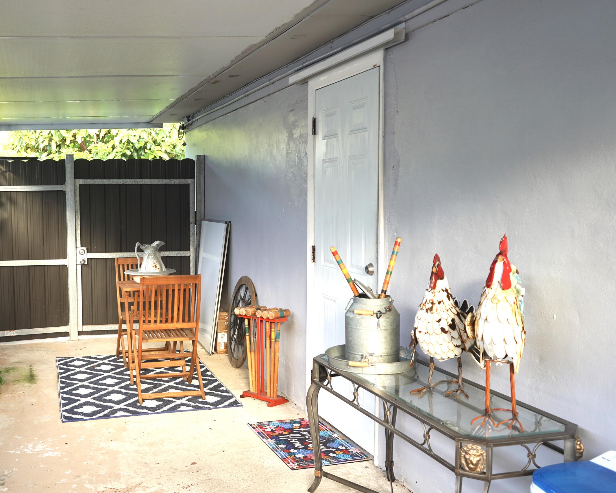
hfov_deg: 48.1
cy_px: 255
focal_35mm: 37
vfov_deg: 40.1
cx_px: 197
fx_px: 674
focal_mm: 28
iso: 100
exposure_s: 1/60
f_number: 3.5
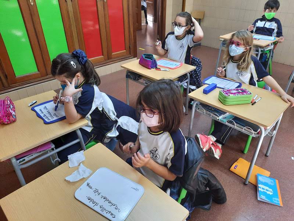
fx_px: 212
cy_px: 110
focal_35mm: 25
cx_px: 147
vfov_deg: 54.9
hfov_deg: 69.4
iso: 400
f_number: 2
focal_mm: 4.6
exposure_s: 1/33
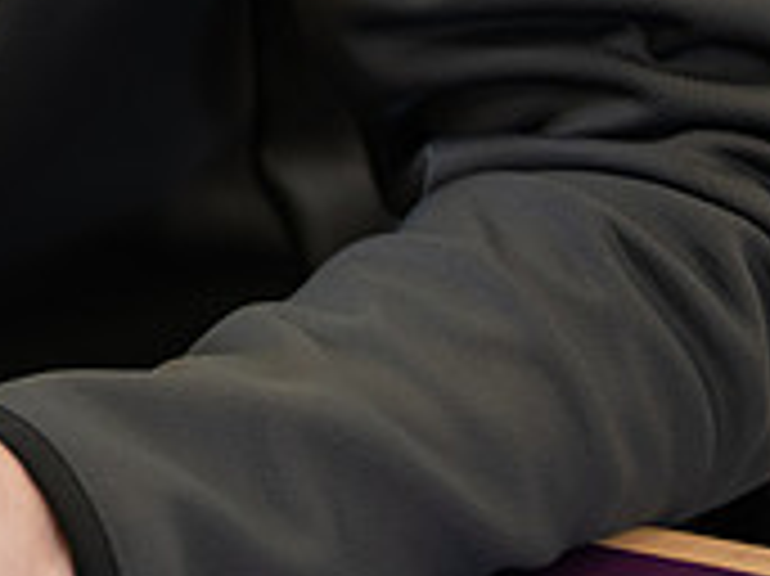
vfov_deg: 6.4
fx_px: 5068
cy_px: -209
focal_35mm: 228
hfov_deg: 8.4
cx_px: -522
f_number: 3.2
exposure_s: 1/160
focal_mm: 70
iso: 800
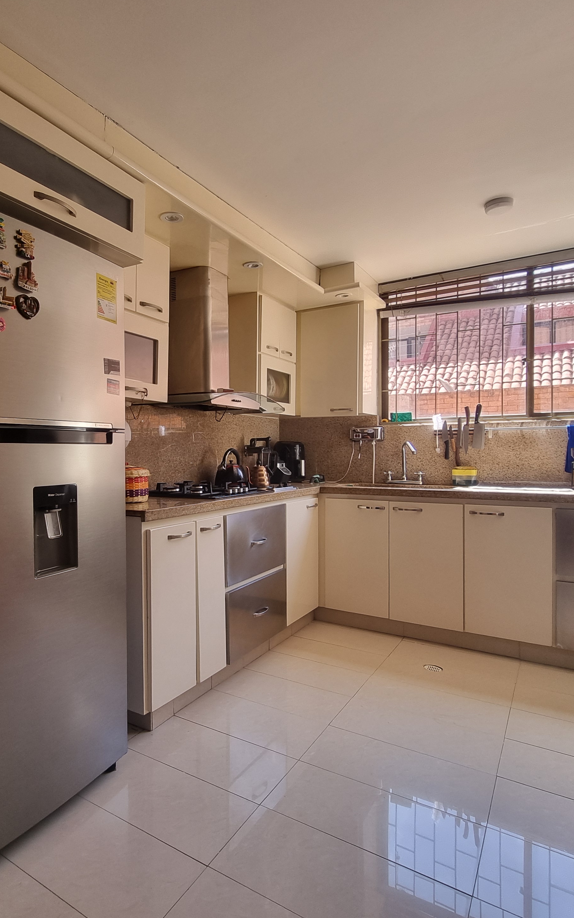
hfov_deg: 60.7
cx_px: 191
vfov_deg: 88.0
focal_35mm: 19
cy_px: 445
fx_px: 476
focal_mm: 2.2
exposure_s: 1/60
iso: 50
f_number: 2.2
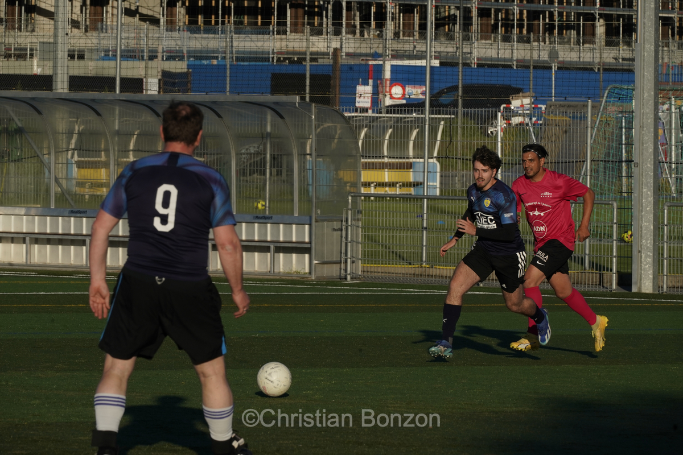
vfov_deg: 3.8
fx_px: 6848
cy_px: 228
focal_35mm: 361
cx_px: 342
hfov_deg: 5.7
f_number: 18
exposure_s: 1/1000
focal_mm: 361
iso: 800
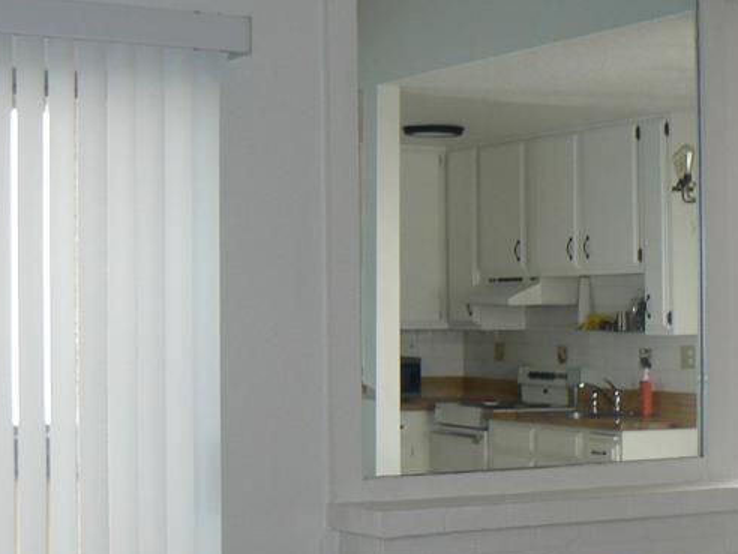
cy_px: 383
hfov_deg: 26.0
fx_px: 1599
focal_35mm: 75
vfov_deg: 19.6
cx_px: 422
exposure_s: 1/30
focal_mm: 6
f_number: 2.8
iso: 100
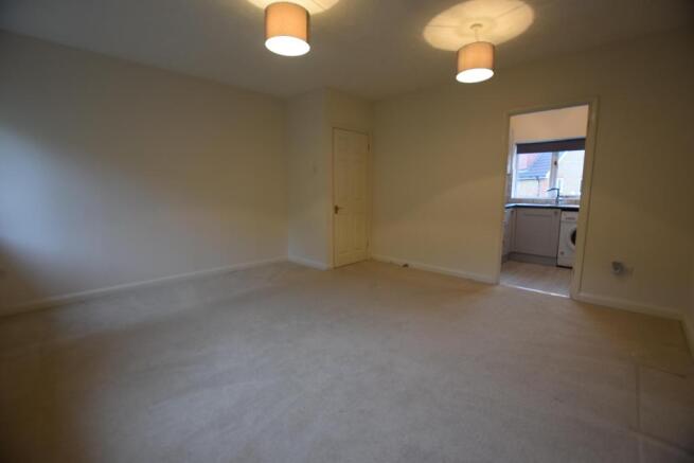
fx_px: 289
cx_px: 347
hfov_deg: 100.4
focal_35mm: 15
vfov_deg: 77.4
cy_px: 232
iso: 500
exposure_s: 1/60
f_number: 4
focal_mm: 10
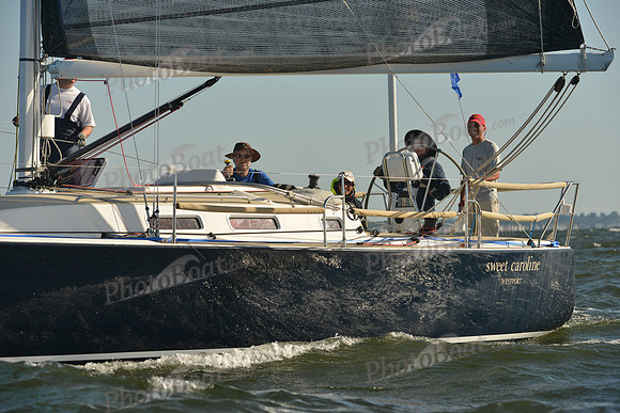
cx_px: 310
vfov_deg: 6.9
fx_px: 3445
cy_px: 206
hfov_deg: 10.3
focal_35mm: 200
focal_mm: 200
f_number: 6.3
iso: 320
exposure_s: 1/1250
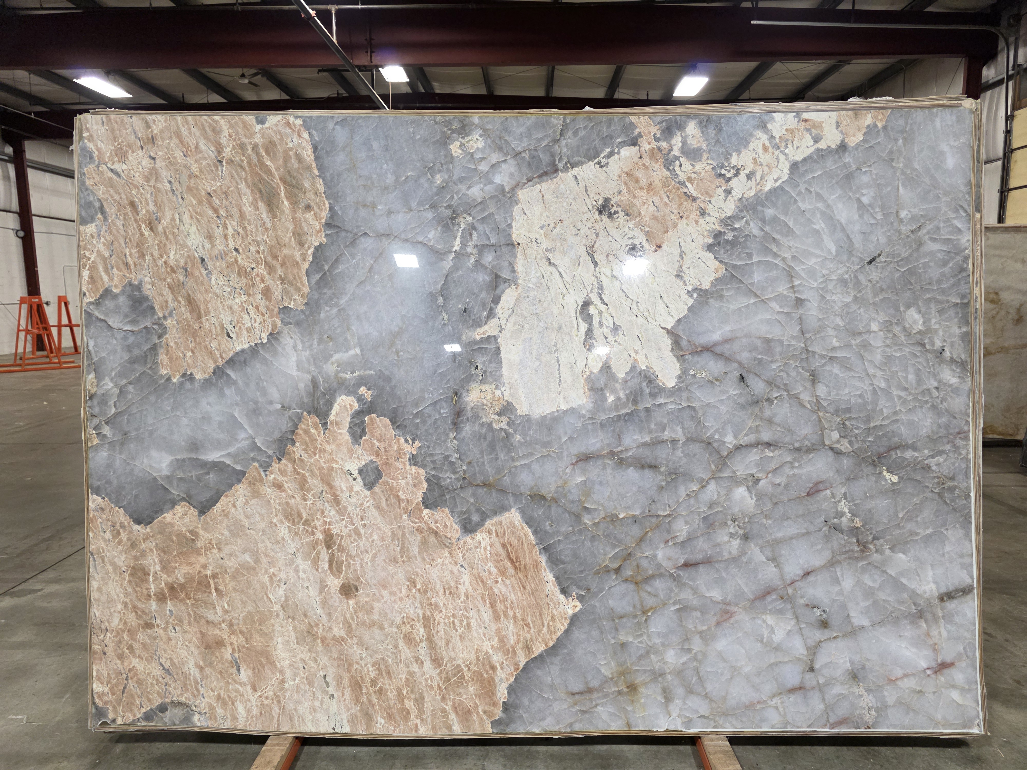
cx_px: 514
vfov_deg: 58.9
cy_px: 385
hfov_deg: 73.9
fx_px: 682
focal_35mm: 23
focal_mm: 6.3
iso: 500
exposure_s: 1/120
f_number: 1.7
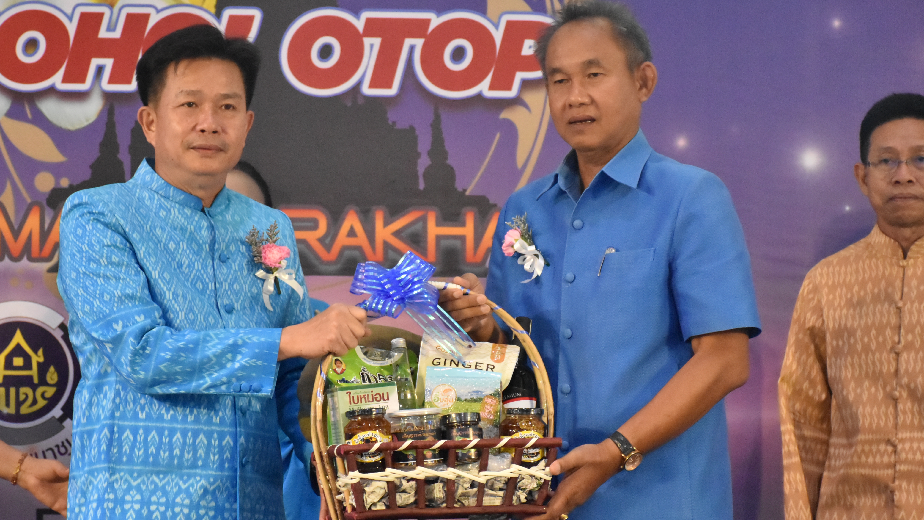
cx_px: 434
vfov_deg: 8.5
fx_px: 3495
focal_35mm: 143
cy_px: 337
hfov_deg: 15.1
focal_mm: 75
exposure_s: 1/400
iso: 3200
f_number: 5
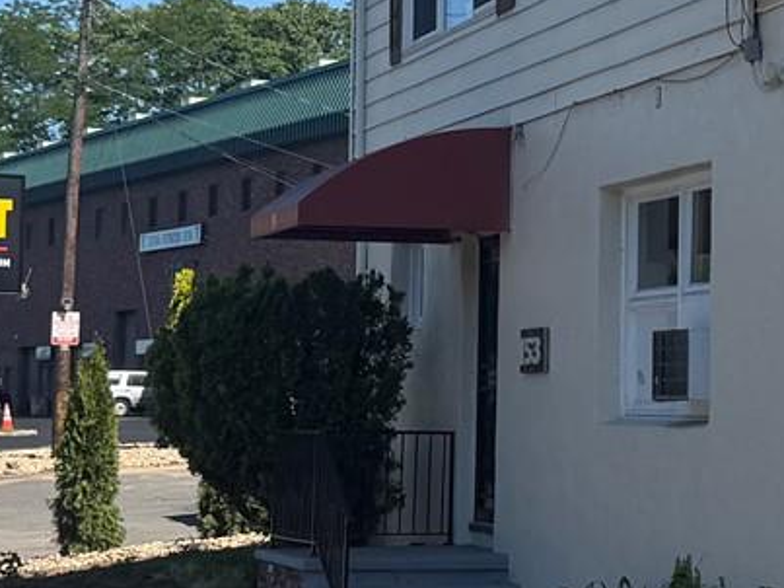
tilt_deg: +3.9
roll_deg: -0.3
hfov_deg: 15.5
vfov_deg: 12.1
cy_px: 202
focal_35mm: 122
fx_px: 2762
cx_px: 982
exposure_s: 1/3425
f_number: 1.78
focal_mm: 6.76
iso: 80
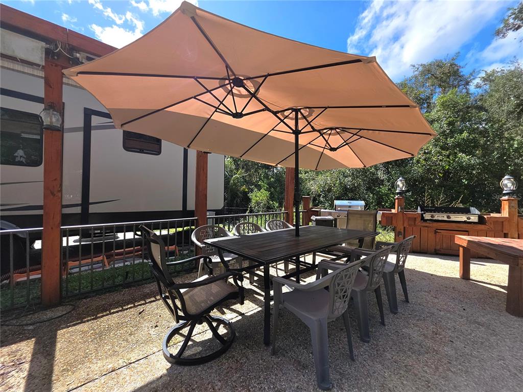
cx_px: 262
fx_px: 196
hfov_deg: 106.2
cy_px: 196
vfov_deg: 89.9
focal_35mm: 13
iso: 20
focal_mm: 2.2
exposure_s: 1/769
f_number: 1.9
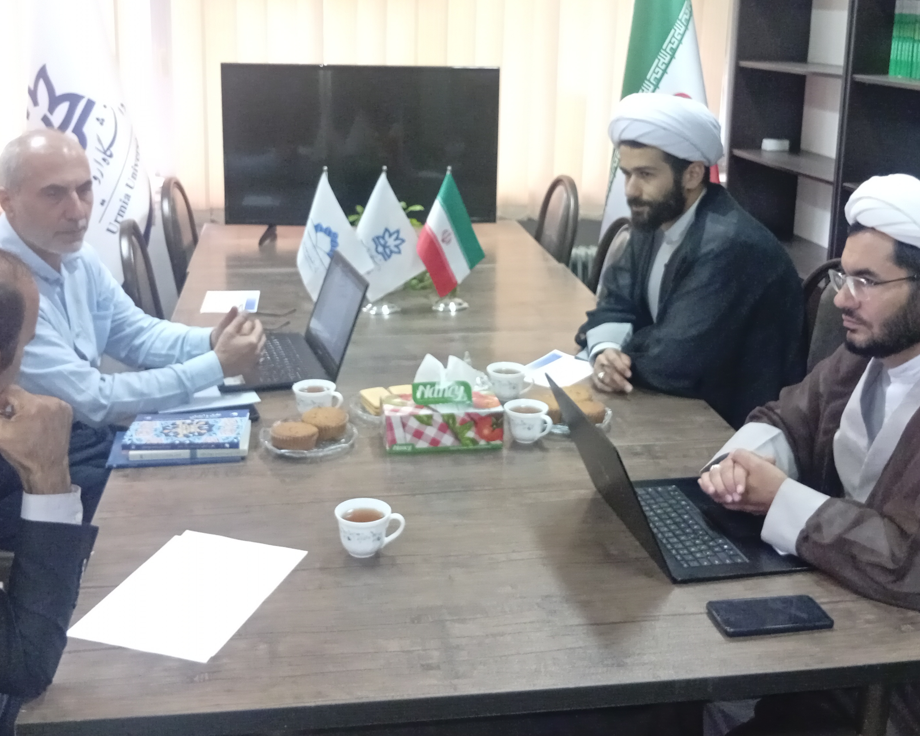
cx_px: 468
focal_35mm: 39
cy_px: 233
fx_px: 1062
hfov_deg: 46.8
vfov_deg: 37.7
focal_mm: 3.84
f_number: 1.8
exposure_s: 1/33.3
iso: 529
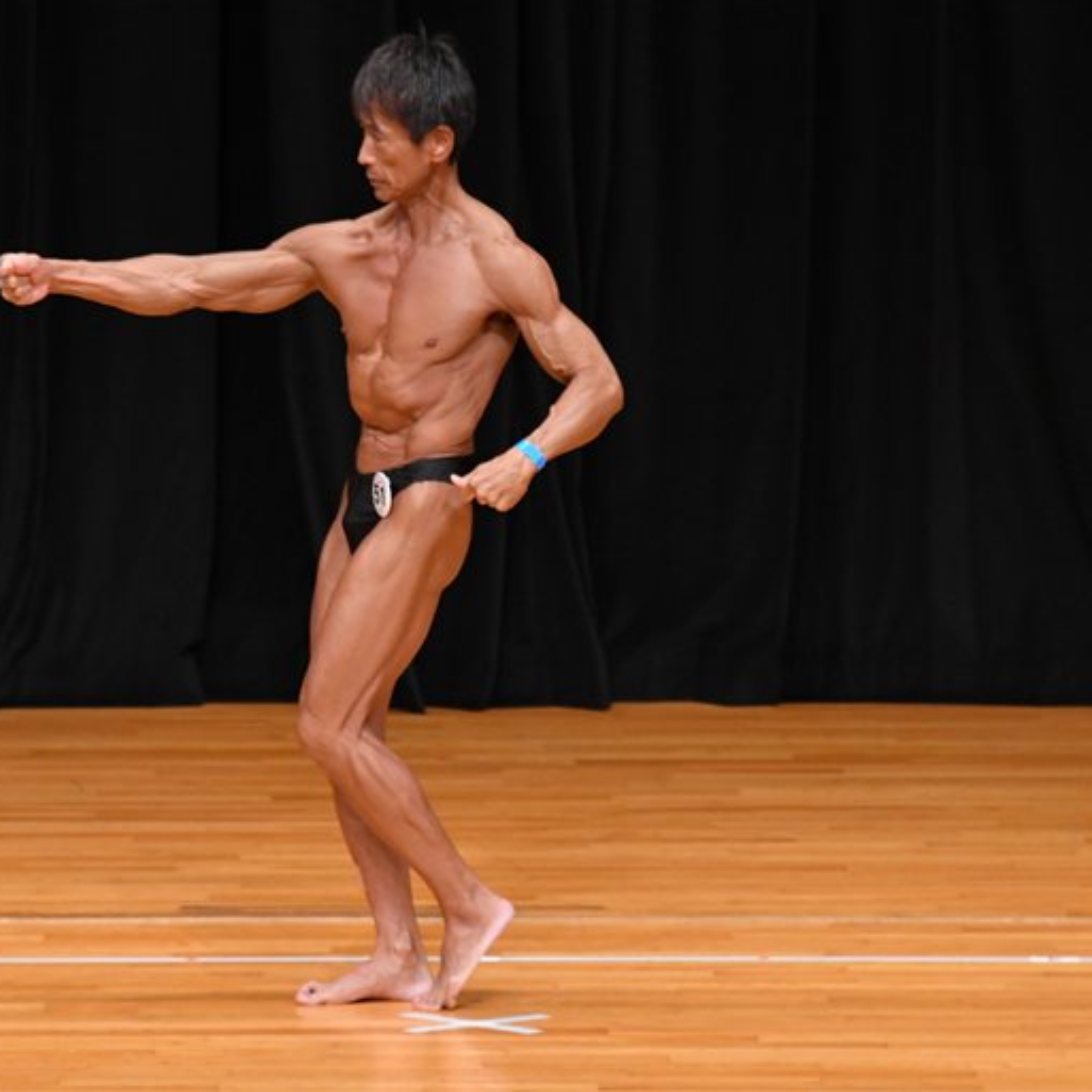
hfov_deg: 4.6
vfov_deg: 4.6
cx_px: 418
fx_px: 13741
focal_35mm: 385
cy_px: 545
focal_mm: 200
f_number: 5.6
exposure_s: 1/400
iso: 3200
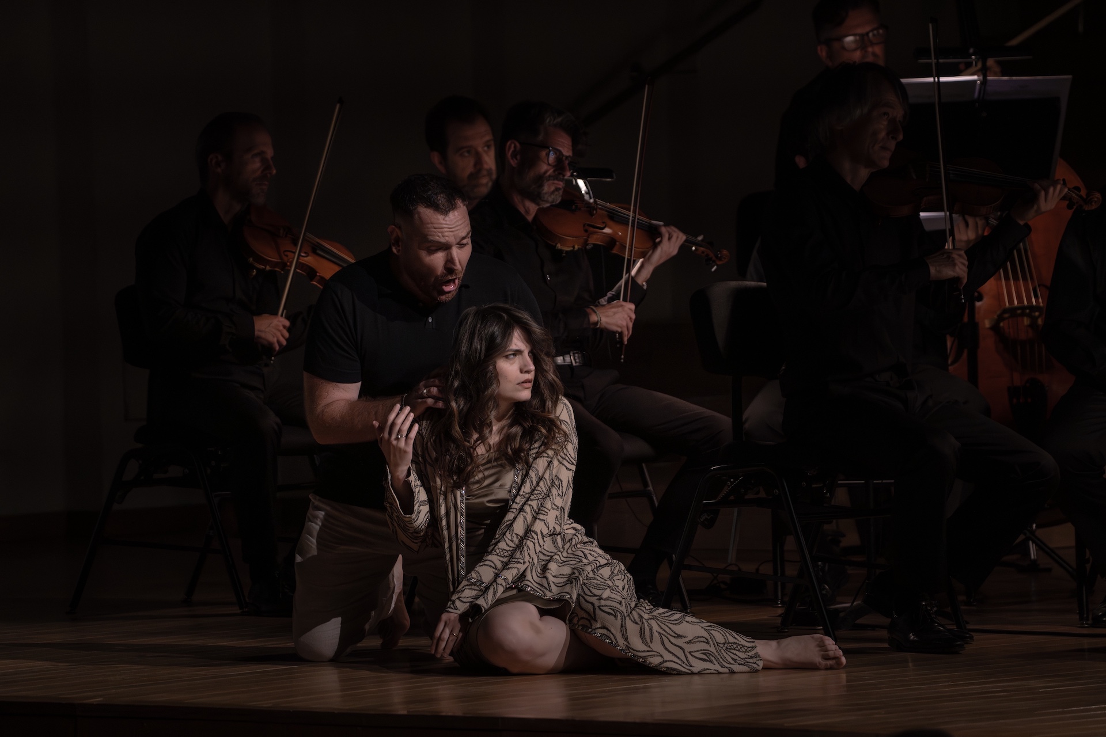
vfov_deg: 4.7
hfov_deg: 7.1
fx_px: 8939
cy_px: 368
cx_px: 553
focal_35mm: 291
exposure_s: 1/200
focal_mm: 291
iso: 4000
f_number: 5.6
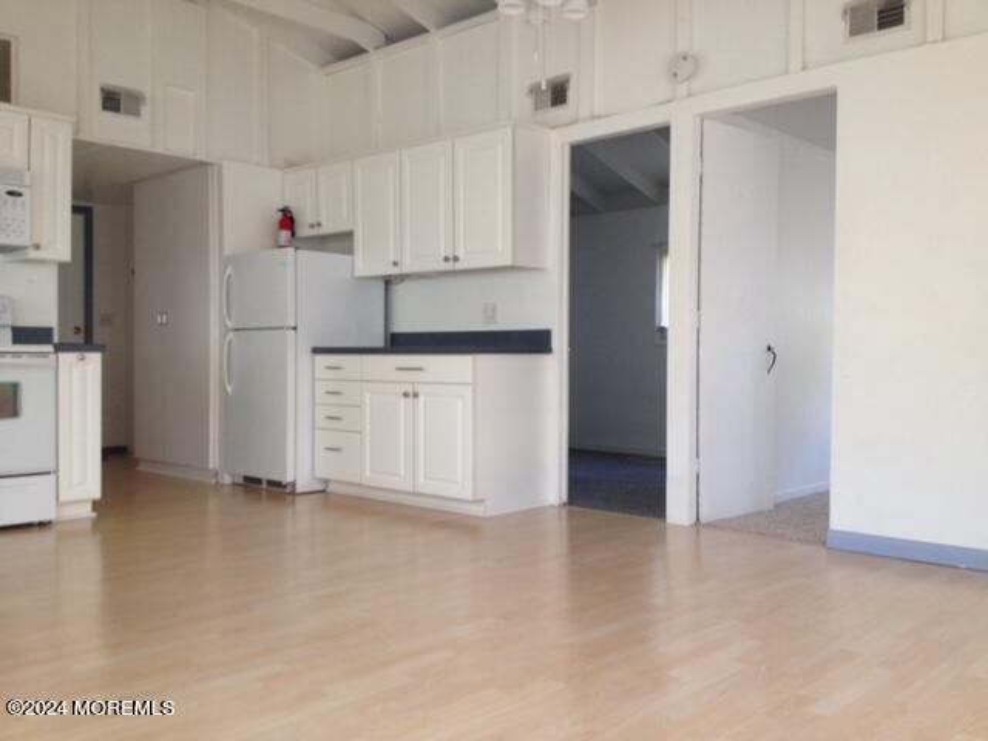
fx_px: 999
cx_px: 494
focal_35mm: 35
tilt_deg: -2.9
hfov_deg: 52.6
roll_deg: +0.3
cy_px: 370
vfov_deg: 40.7
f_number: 2.4
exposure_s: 1/20
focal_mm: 4.28
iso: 80
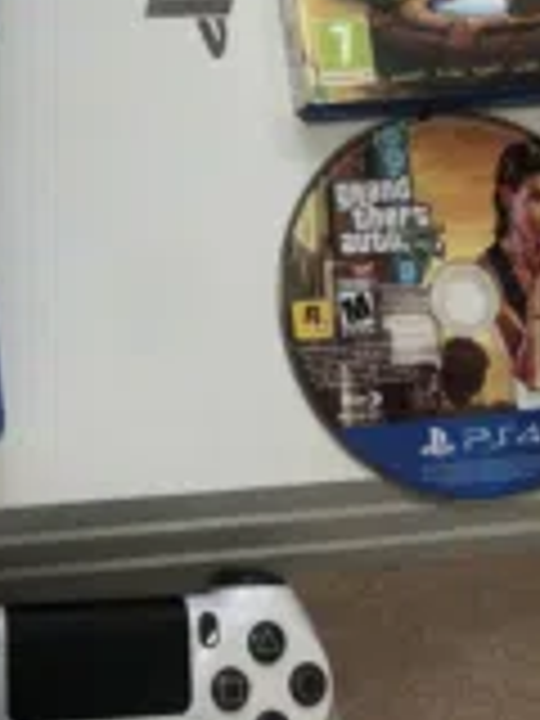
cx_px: 158
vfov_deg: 25.7
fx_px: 1456
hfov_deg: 20.9
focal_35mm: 70
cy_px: -76
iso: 40
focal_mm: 4
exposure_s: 1/15
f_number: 1.8
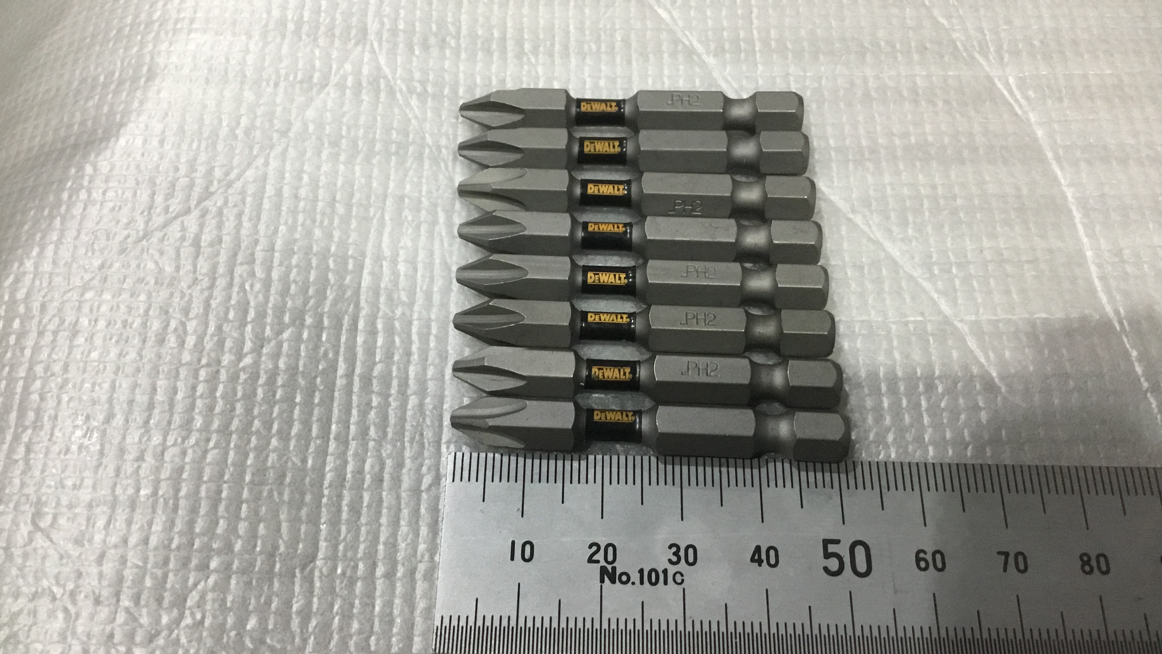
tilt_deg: -64.0
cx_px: 581
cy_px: 345
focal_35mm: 34
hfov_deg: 58.0
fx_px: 1048
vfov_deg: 34.6
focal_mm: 3.3
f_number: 2.4
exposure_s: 1/20
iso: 200
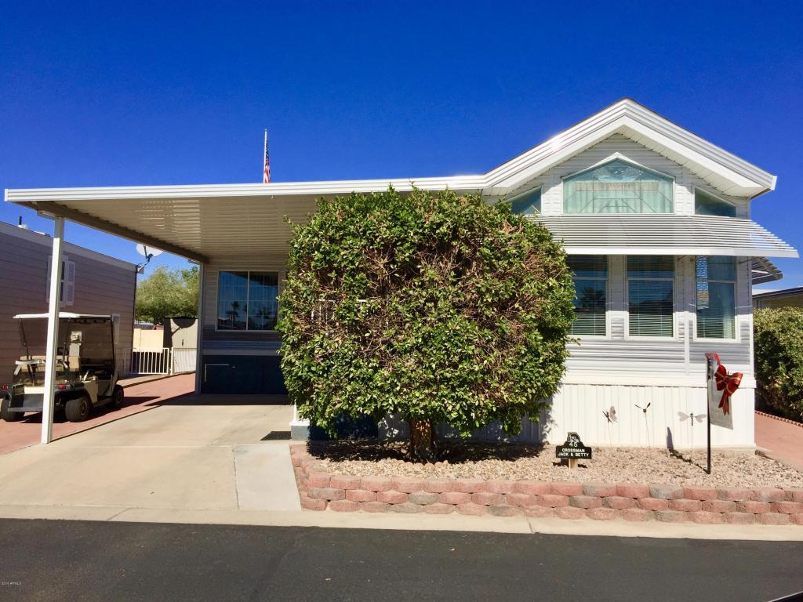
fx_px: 673
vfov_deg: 48.2
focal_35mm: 29
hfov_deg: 61.7
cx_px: 402
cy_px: 301
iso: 32
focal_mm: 4.15
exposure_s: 1/4405
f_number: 2.2
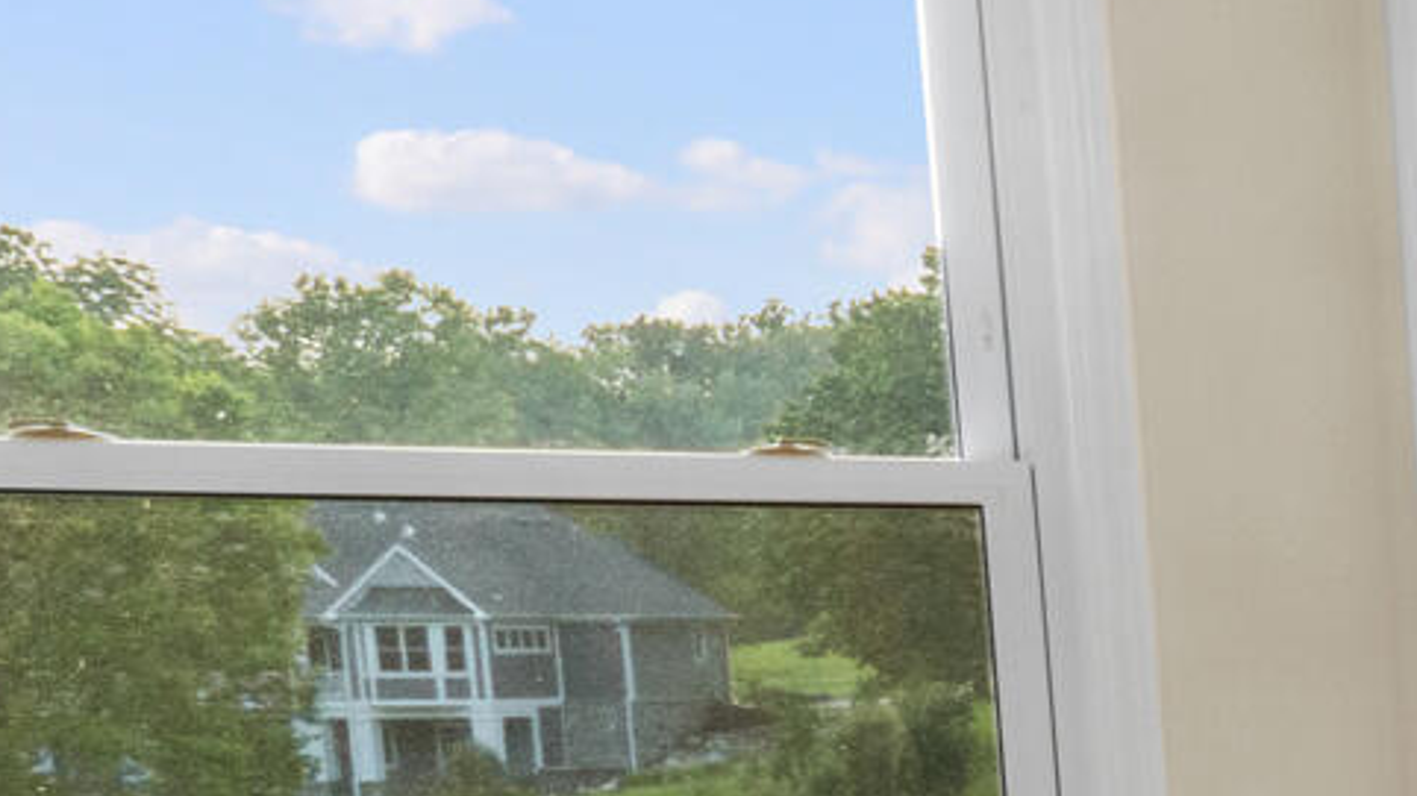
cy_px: 1085
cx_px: 3495
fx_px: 3371
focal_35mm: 90
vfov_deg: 13.0
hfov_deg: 14.4
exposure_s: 1/8
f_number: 9
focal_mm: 11
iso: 400
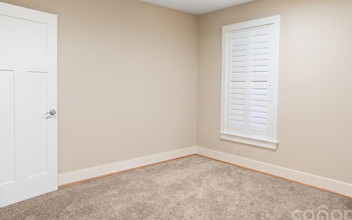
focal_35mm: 26
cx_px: 199
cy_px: 83
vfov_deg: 47.2
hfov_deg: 70.1
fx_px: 249
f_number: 8
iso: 160
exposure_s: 8
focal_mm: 20
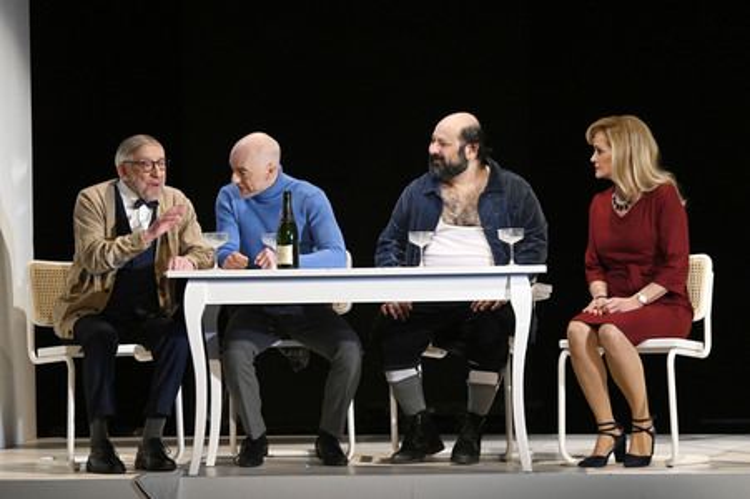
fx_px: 2810
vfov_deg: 10.1
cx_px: 375
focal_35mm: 135
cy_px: 250
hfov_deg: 15.2
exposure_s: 1/1000
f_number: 5
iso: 5000
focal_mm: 135
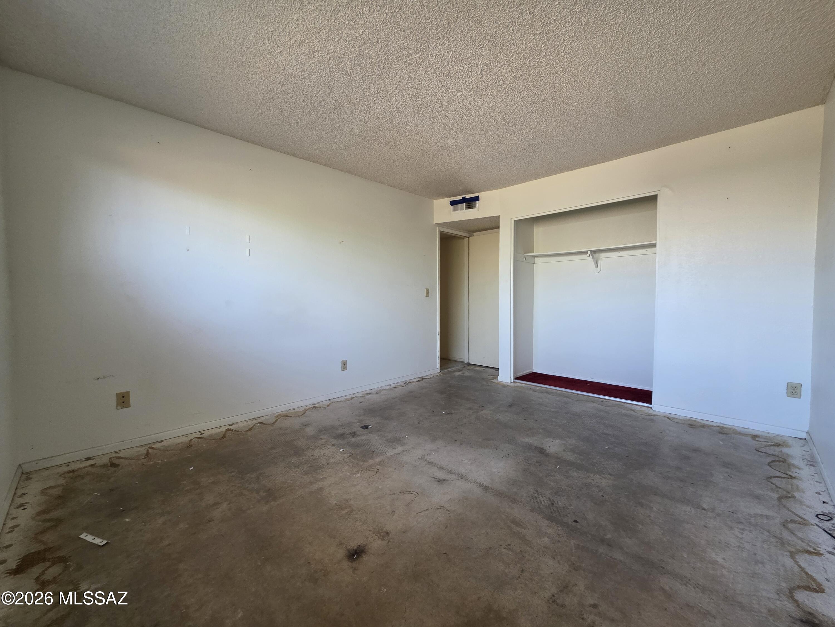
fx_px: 314
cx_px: 418
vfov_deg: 89.9
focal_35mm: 13
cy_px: 314
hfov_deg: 106.2
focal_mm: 2.2
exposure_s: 1/60
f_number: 1.9
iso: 250
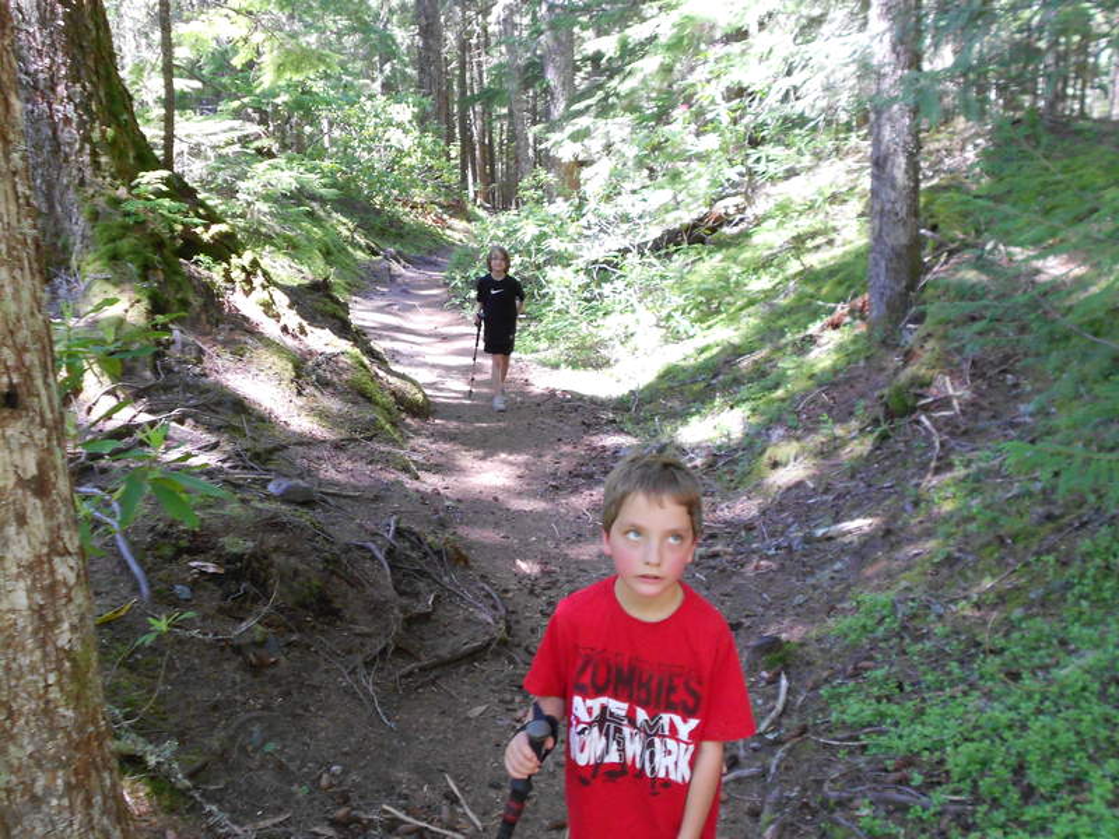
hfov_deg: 50.1
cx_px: 560
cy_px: 420
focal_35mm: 37
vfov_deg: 38.7
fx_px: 1196
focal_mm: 6.7
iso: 250
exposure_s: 1/30
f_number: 3.9
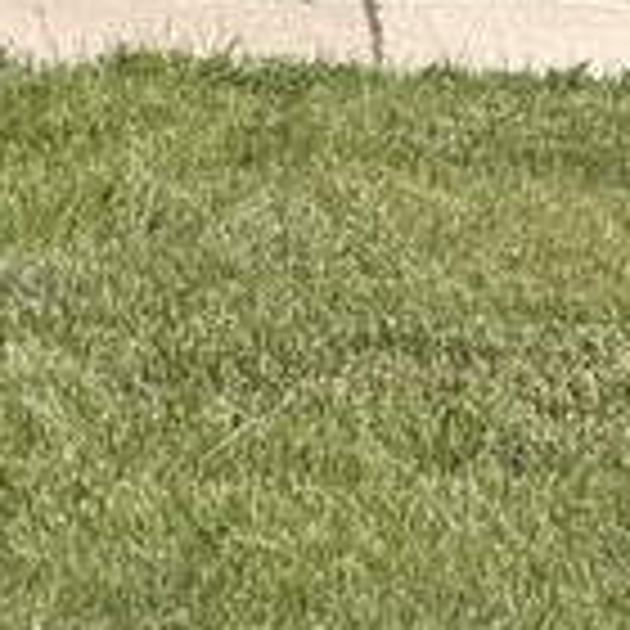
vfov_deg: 7.5
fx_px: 4489
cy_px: -896
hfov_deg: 7.9
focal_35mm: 218
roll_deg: -0.1
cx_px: -194
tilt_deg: +1.1
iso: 100
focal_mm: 6.76
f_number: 1.78
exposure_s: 1/1493
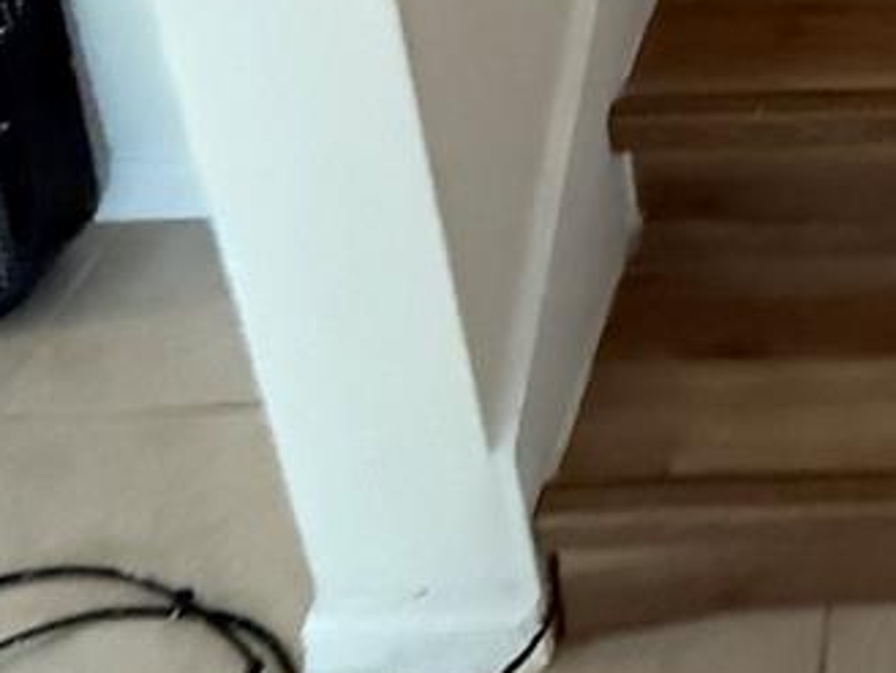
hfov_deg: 30.5
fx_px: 1321
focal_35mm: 51
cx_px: 1127
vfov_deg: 19.8
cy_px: -578
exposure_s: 1/60
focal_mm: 2.22
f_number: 2.2
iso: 1000
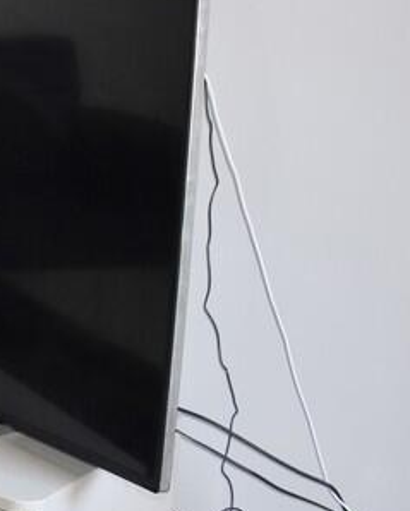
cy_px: 188
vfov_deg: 21.9
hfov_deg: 14.3
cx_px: -451
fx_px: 1318
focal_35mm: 87
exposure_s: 1/80
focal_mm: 18
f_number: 4.5
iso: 800
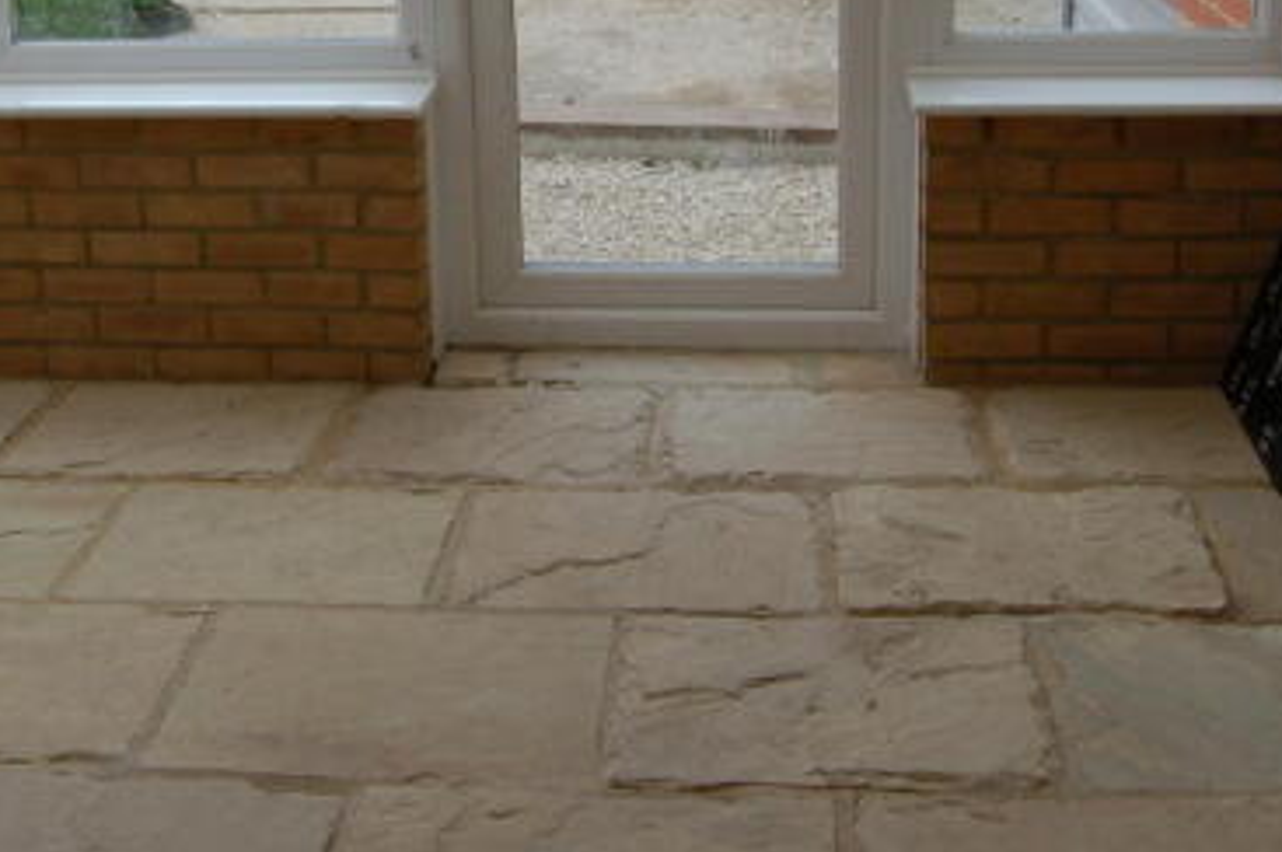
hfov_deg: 38.9
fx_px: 1811
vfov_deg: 25.8
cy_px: 108
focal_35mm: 51
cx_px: 552
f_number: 5.6
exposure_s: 1/125
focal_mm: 19
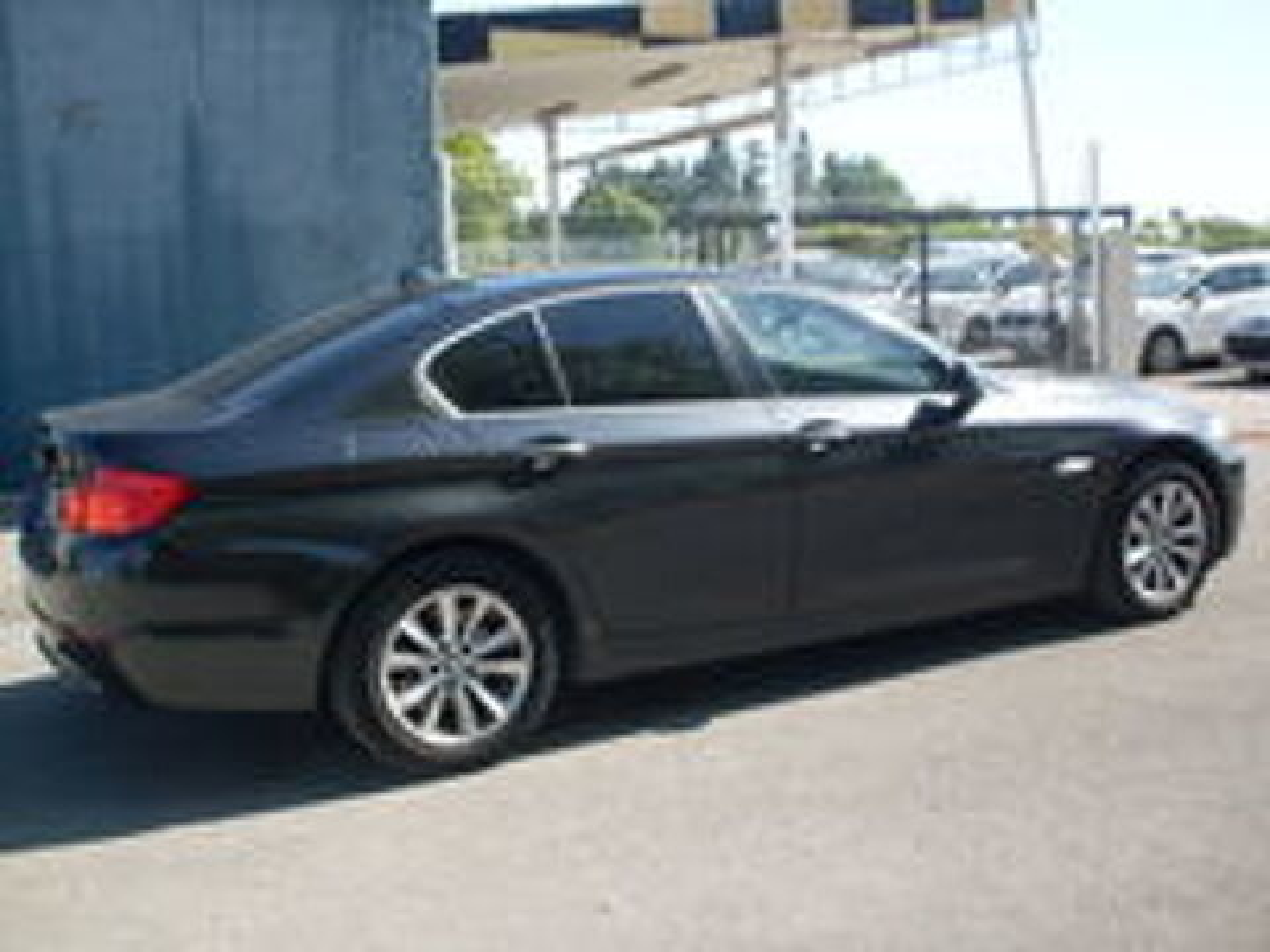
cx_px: 635
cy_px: 476
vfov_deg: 37.7
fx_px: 1394
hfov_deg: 49.0
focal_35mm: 38
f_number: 8.4
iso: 80
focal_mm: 6.3
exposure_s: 1/90
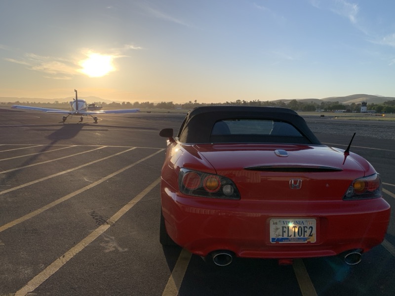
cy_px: 148
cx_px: 198
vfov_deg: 53.1
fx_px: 297
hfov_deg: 67.3
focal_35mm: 26
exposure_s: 1/2208
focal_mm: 4.25
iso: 25
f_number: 1.8
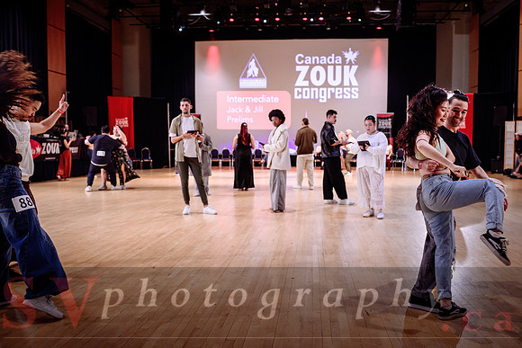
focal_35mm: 31
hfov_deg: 60.8
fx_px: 444
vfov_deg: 42.8
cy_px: 174
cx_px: 281
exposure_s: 1/250
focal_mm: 28
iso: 1600
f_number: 2
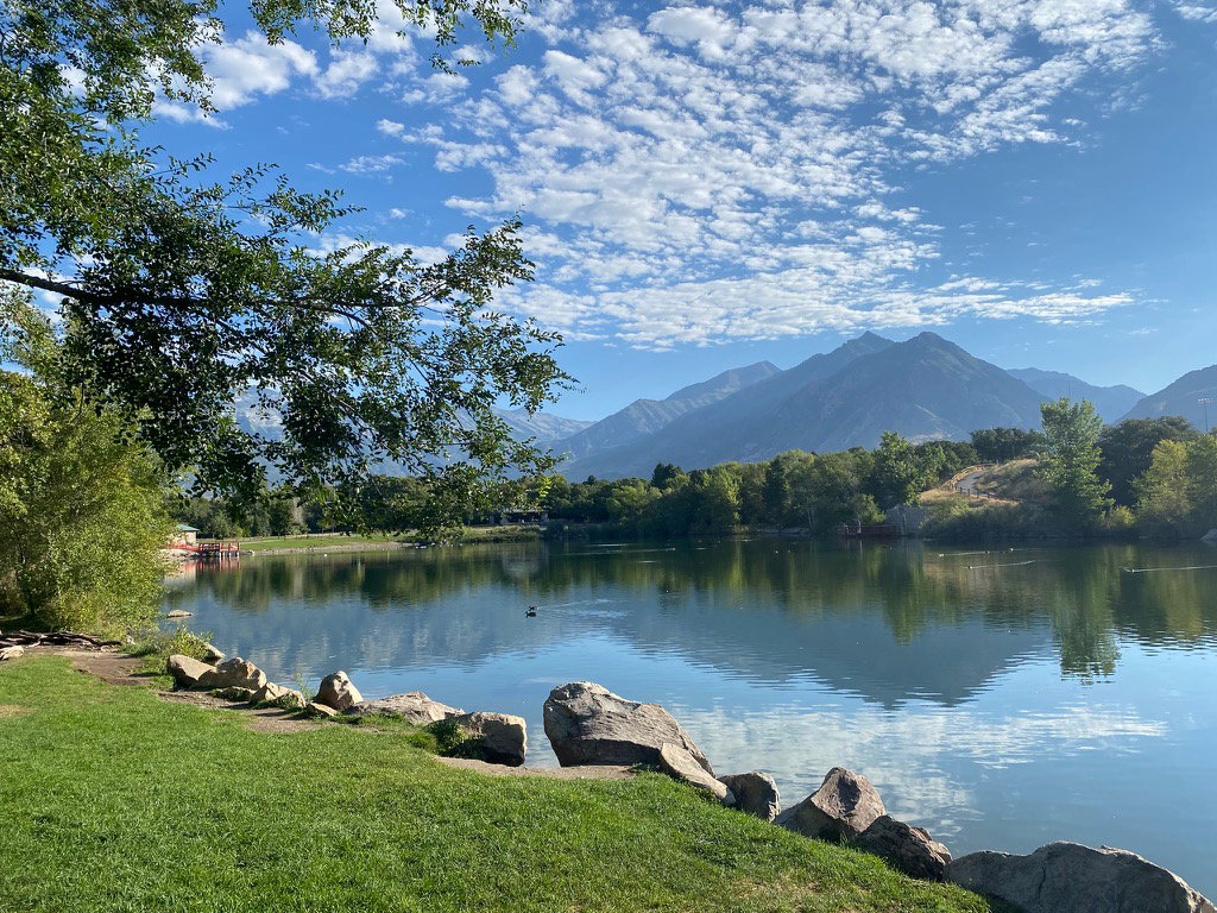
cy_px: 456
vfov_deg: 53.1
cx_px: 608
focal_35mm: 26
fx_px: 914
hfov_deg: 67.3
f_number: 1.8
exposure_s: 1/3205
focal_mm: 4.25
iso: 32
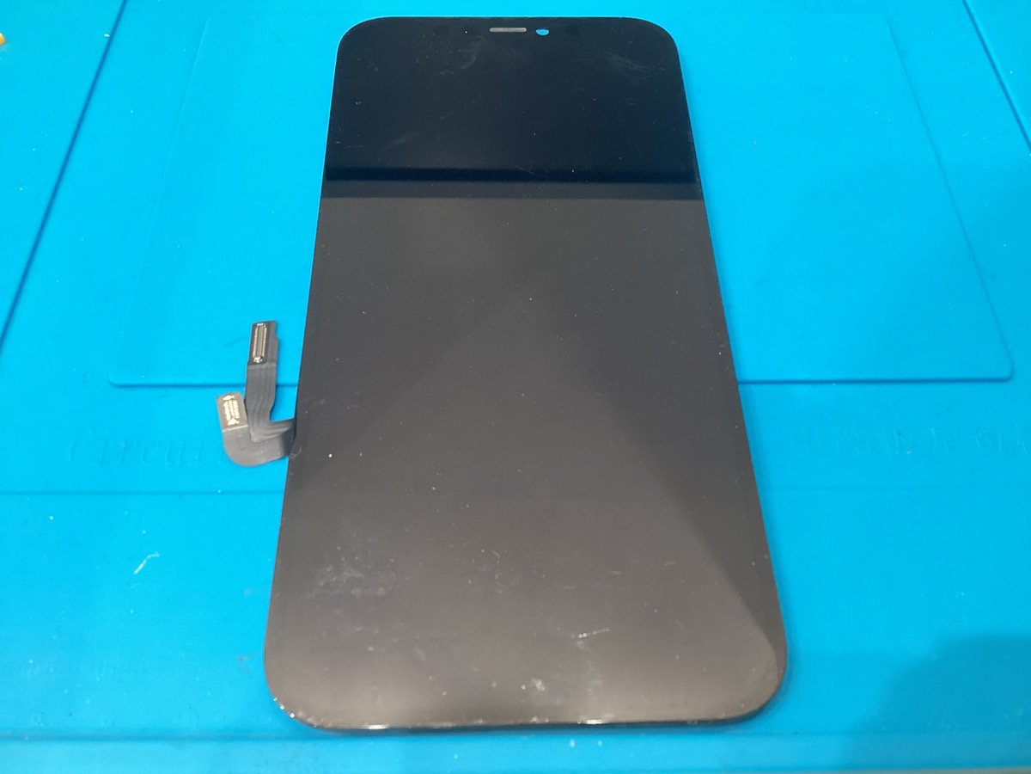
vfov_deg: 45.4
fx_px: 923
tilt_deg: -56.7
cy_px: 387
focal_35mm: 31
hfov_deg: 58.4
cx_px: 516
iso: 100
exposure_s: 1/50
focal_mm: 3.3
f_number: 2.4
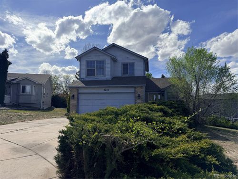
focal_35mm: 24
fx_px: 165
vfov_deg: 56.8
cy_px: 90
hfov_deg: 71.6
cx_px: 119
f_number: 1.78
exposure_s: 1/10309
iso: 100
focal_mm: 6.76
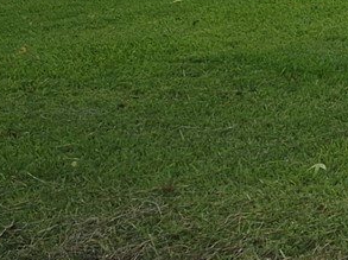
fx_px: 1617
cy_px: -122
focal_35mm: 161
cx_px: 1124
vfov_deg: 9.0
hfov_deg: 9.2
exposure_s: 1/654
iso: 25
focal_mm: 5.4
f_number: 1.8
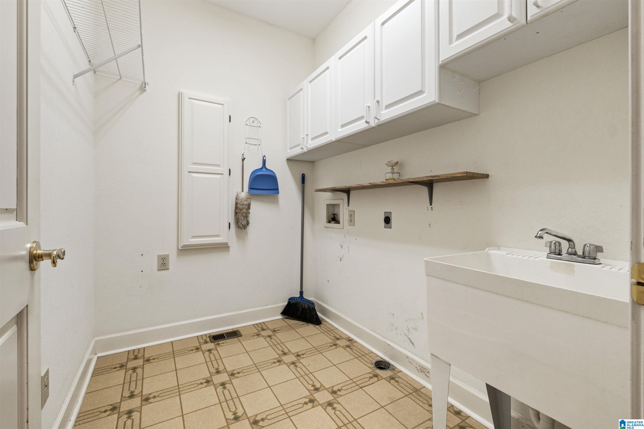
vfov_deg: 77.3
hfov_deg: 100.4
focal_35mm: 15
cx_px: 322
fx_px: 268
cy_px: 214
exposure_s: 1/8
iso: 1250
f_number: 8
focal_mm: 10
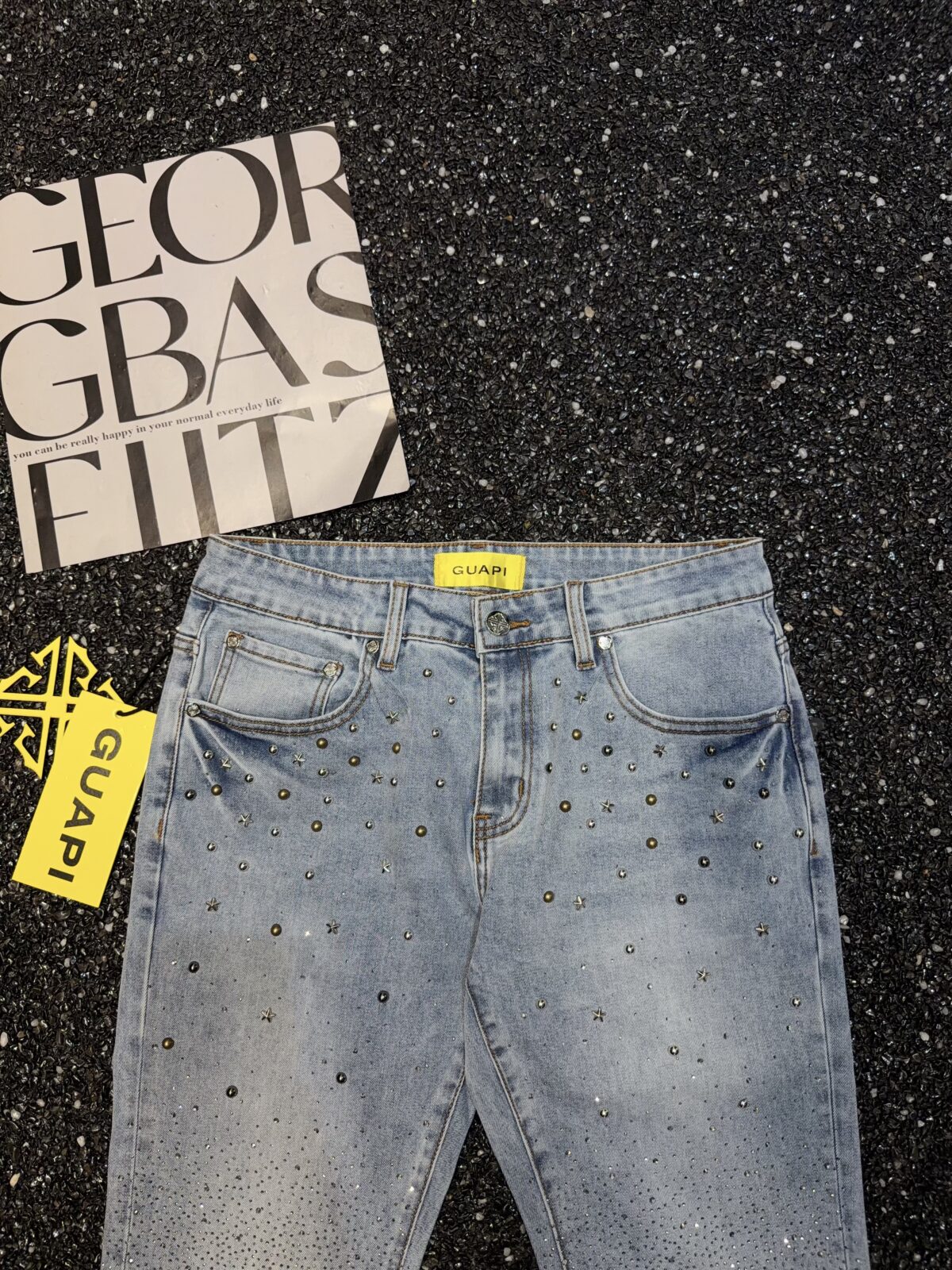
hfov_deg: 56.8
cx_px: 476
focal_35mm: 24
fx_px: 880
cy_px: 635
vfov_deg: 71.6
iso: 80
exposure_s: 1/689
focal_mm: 6.76
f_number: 1.78
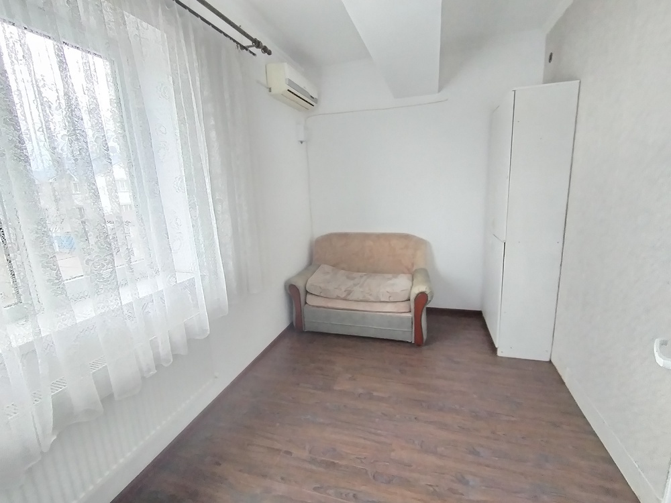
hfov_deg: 94.5
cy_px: 252
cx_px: 336
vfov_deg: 78.1
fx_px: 310
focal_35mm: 16
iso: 386
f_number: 2.2
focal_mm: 1.42
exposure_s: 1/24
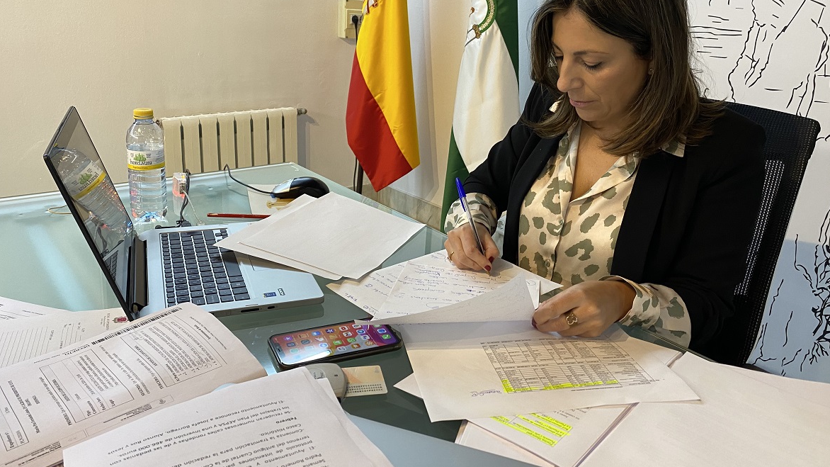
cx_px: 421
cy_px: 167
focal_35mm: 29
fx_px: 638
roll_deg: -2.7
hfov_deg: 66.1
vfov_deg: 39.8
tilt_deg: -13.5
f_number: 1.8
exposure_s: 1/50
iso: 125
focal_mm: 4.25
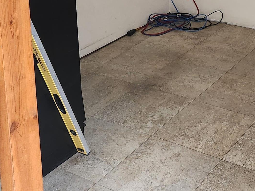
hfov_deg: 28.3
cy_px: -55
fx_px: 494
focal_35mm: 67
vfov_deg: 20.1
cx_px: 207
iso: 400
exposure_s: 1/120
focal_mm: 5.4
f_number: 1.8
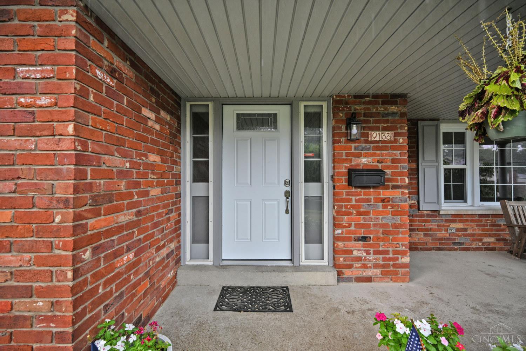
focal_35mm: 14
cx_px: 263
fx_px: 212
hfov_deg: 102.3
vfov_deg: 79.2
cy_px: 176
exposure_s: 1/160
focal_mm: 14.5
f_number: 4
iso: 400
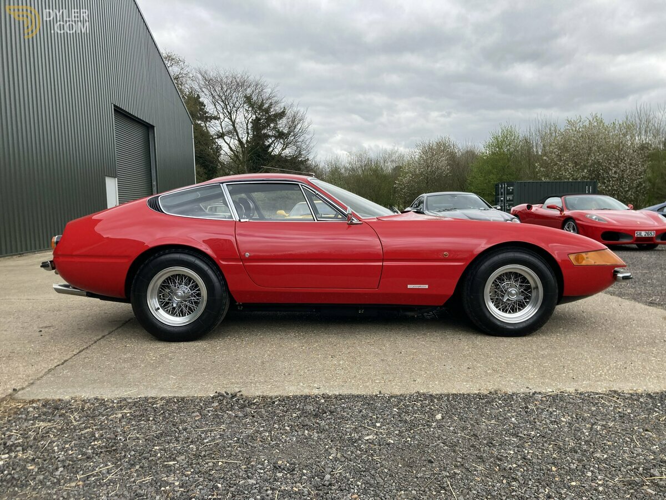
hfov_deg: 63.4
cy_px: 250
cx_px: 333
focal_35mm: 28
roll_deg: +0.3
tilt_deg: -5.1
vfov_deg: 49.7
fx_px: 539
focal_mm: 3.99
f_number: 1.8
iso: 20
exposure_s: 1/889
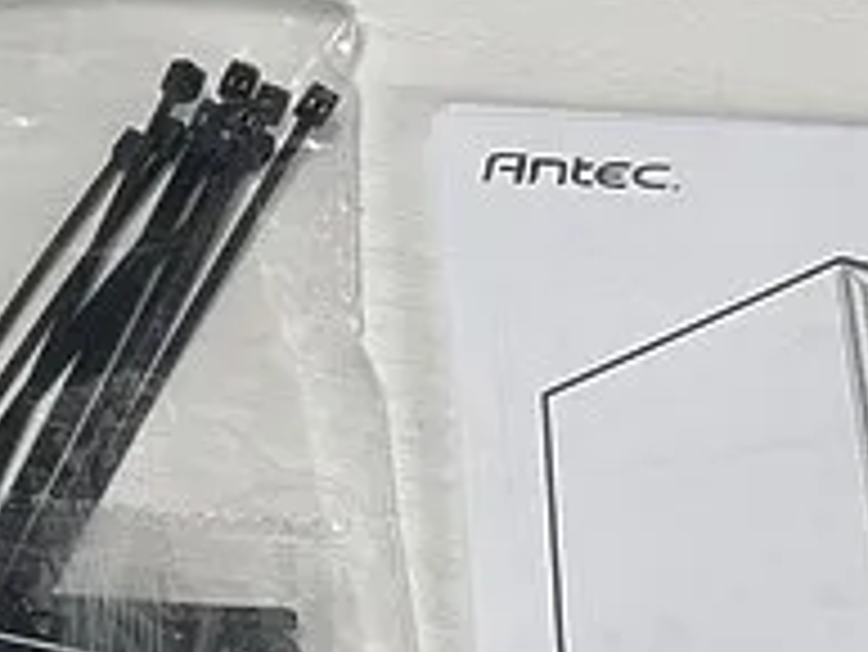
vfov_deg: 14.0
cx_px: -270
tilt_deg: -67.2
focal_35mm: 105
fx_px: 2635
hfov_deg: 17.5
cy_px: 551
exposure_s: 1/120
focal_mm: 5.96
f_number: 1.6
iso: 50
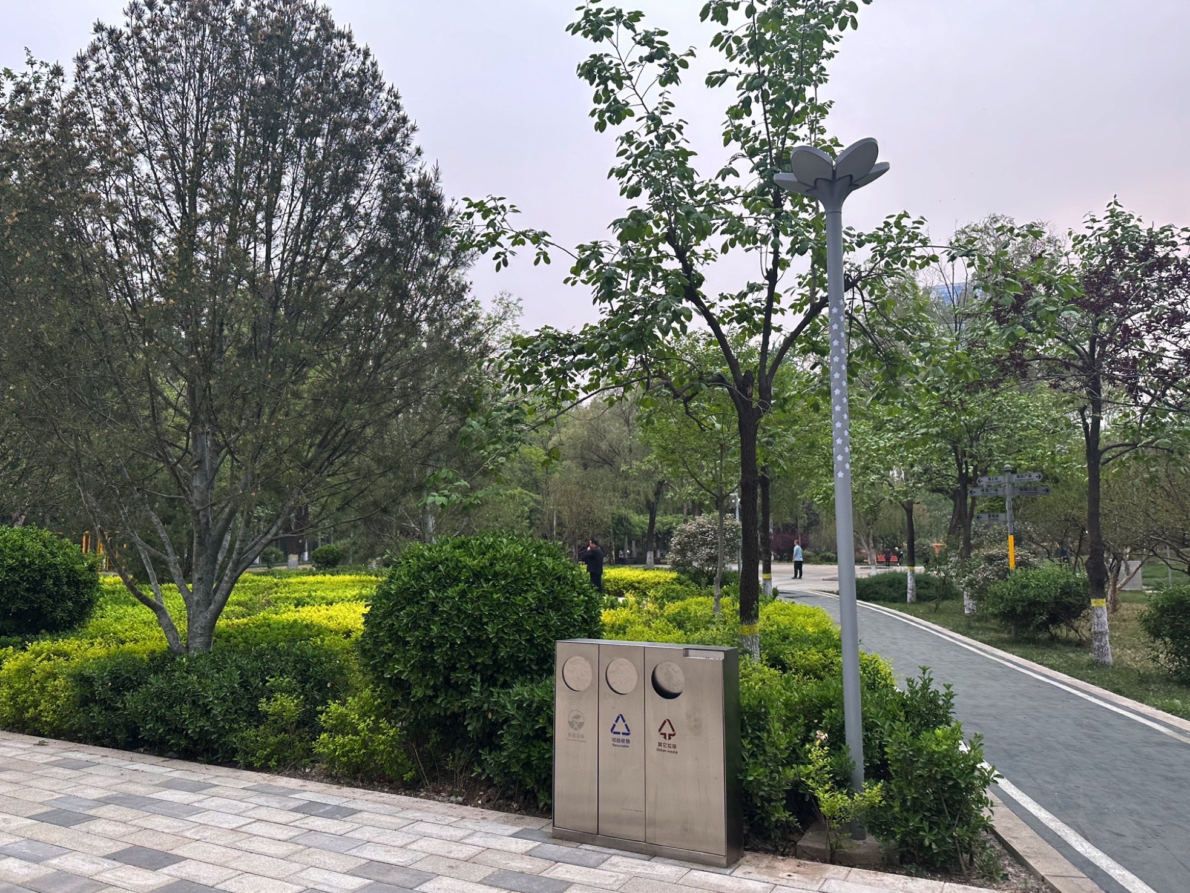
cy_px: 458
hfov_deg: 69.4
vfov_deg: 54.9
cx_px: 571
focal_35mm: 25
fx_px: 860
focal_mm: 6.86
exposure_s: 1/269
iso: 80
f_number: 1.78
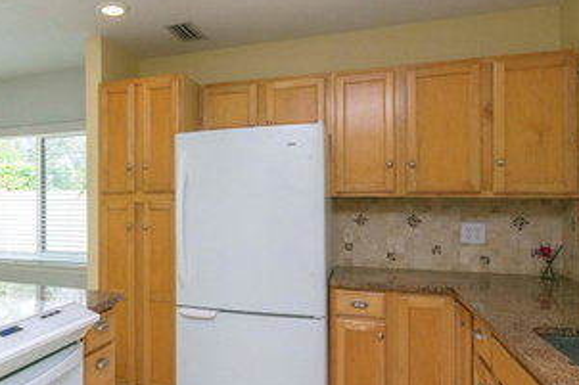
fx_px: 440
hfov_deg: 64.0
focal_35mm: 27
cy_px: 193
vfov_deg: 47.3
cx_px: 171
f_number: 14
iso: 640
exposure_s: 1/100
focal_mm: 11.5
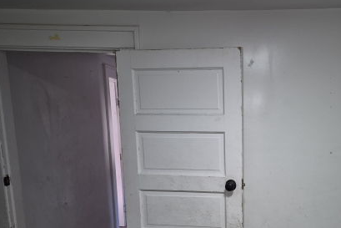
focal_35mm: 39
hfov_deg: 48.0
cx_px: 248
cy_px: 178
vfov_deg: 33.4
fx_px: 370
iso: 80
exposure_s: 1/60
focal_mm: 5.4
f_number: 1.8
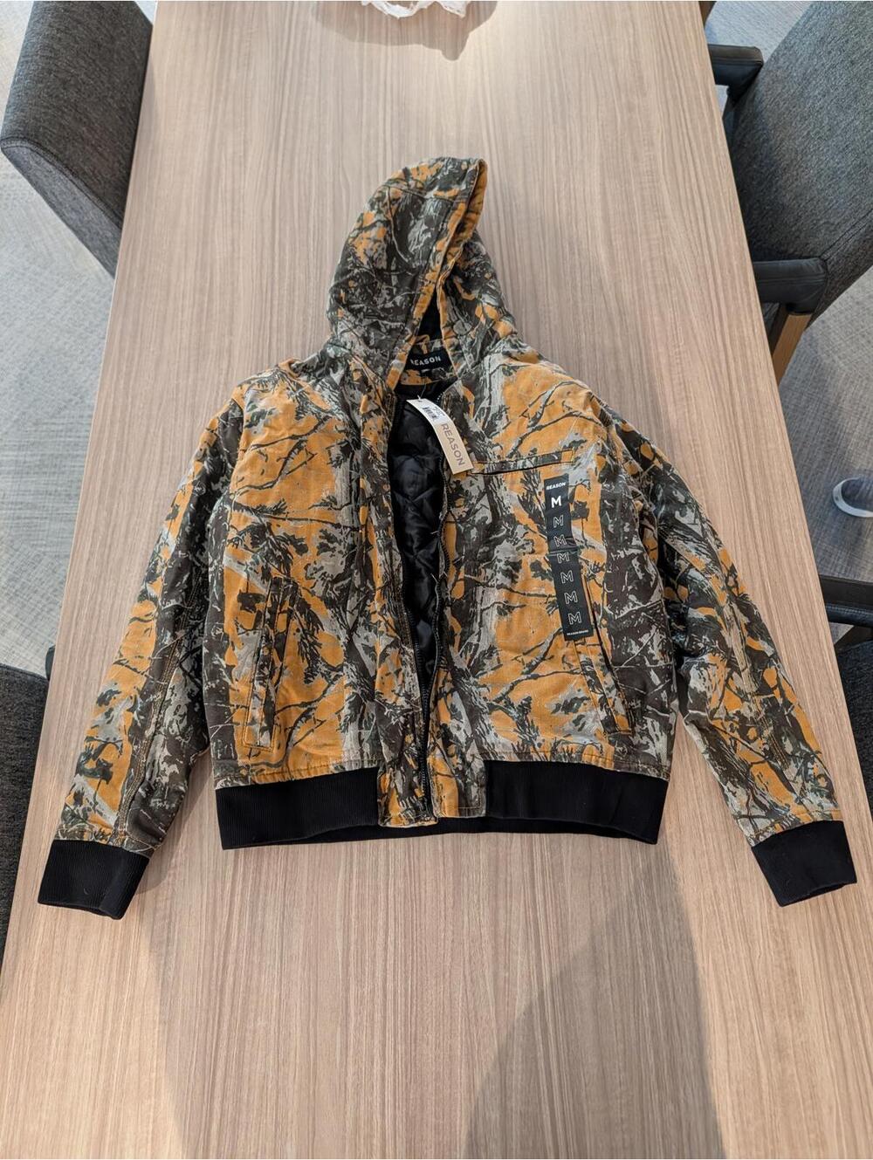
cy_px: 580
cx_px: 436
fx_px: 805
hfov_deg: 56.9
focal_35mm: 24
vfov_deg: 71.5
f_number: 1.68
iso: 919
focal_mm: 6.9
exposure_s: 1/40
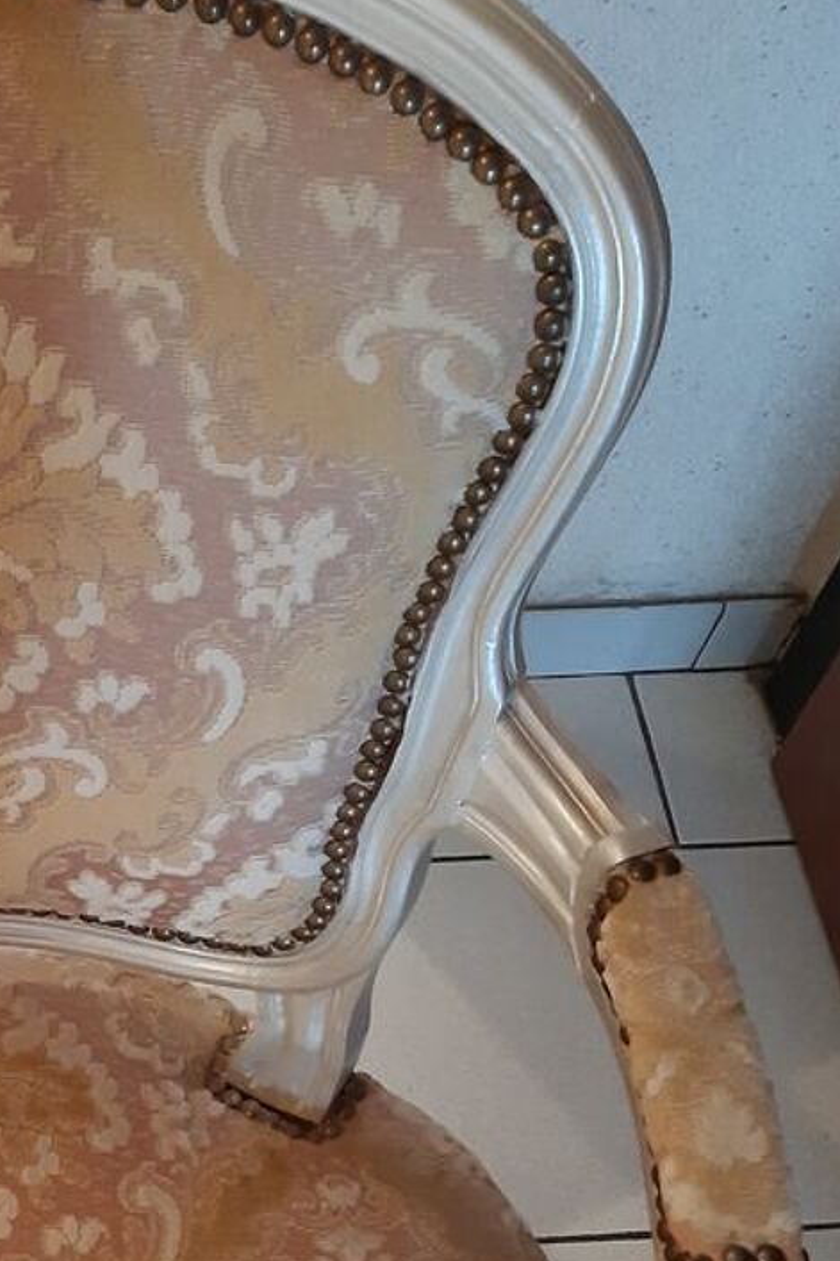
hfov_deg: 25.0
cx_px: -34
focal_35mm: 51
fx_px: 1786
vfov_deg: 37.7
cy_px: 975
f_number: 1.7
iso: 400
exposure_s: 1/25
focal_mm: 3.92
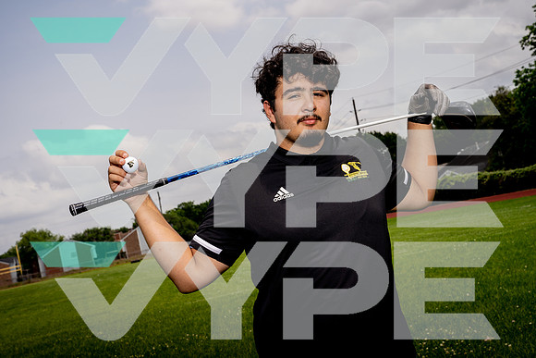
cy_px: 179
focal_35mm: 52
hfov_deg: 38.2
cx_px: 268
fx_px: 774
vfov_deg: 26.0
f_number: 10
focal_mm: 52
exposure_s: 1/250
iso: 100
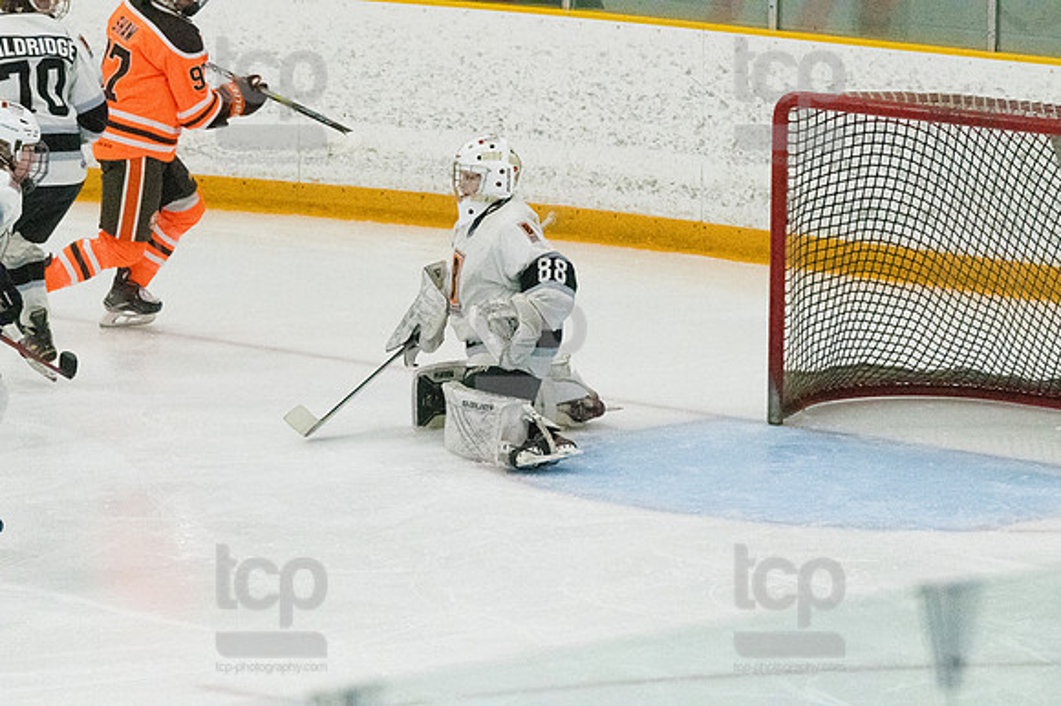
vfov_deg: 4.6
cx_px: 530
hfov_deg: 6.9
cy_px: 353
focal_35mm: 300
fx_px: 8836
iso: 8000
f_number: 5
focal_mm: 200
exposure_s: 1/1600
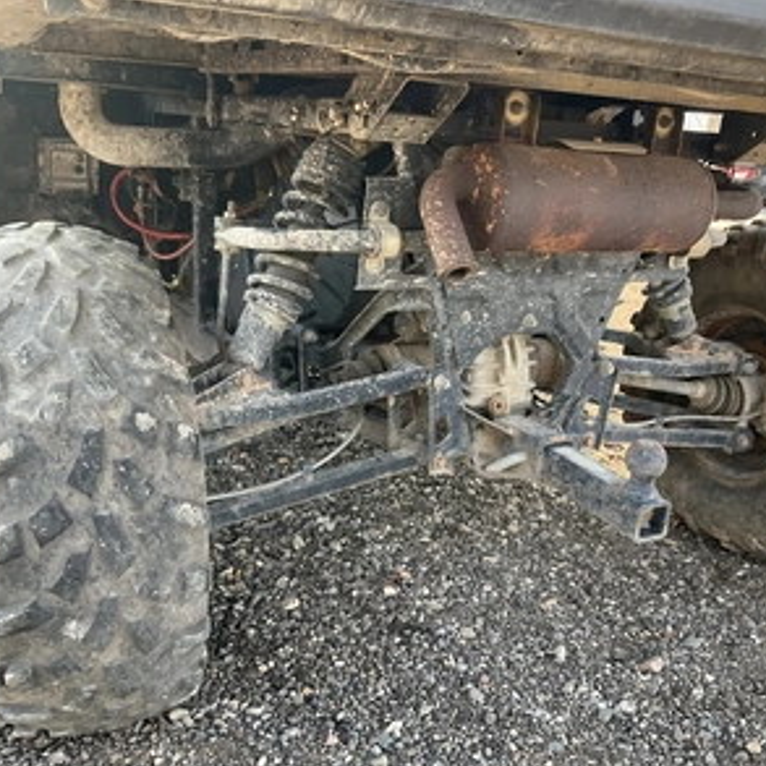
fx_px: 876
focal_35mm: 35
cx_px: 447
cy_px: 390
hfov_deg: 47.0
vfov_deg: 47.2
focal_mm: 3
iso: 40
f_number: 1.8
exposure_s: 1/122
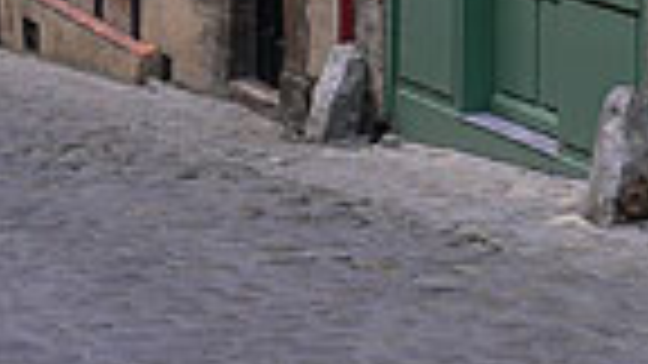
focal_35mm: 119
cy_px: -355
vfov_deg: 9.5
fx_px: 2045
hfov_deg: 17.8
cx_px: 99
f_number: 2.8
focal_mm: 5.8
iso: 80
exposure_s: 1/250
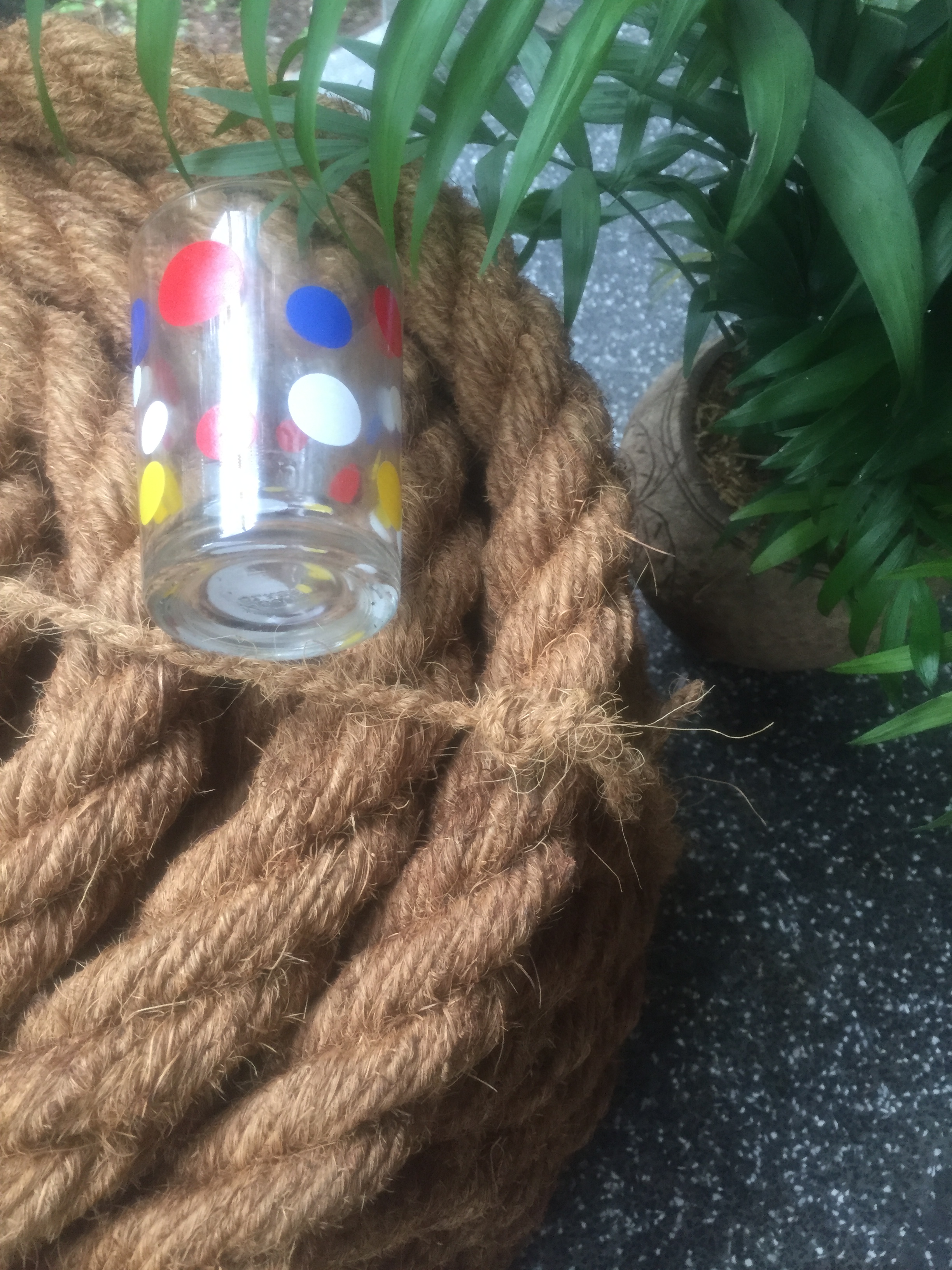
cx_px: 476
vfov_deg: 61.7
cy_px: 635
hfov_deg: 48.2
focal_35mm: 29
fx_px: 1063
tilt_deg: -63.4
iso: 250
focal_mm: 4.15
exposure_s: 1/33
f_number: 2.2
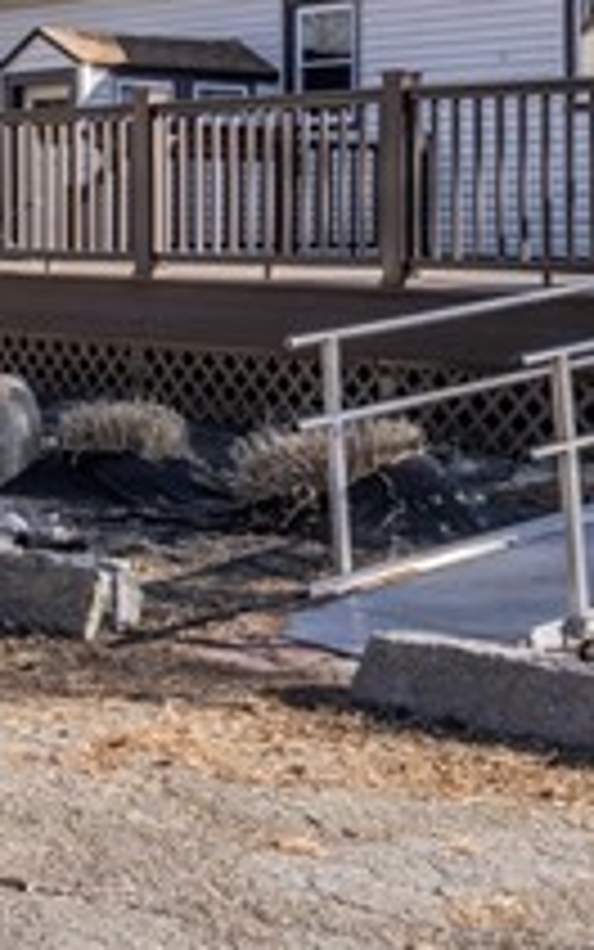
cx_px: -153
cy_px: 160
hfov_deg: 14.9
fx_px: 2174
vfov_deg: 24.2
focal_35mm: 84
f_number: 9
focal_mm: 17
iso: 100
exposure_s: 1/80
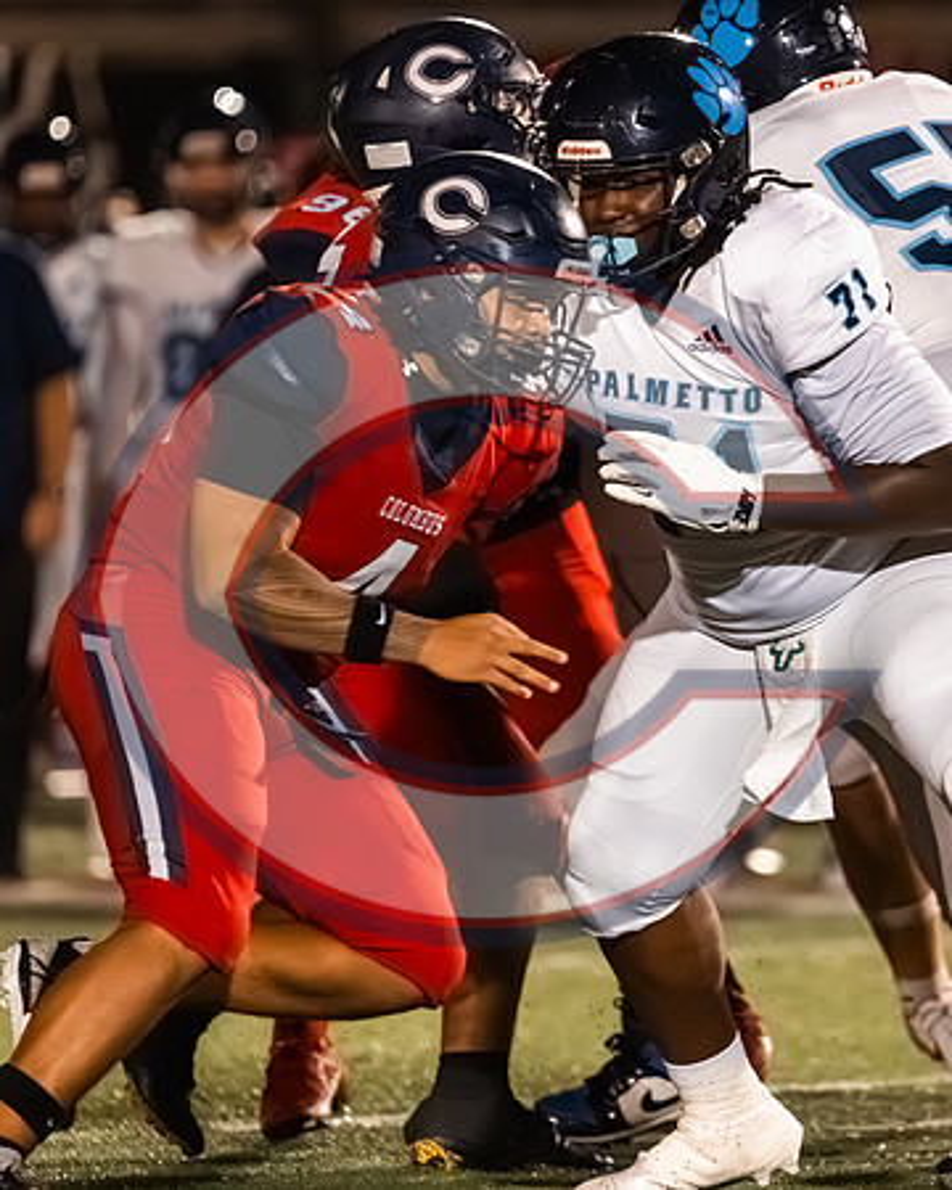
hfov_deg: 2.1
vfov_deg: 2.7
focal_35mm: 726
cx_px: 453
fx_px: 25555
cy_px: 423
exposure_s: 1/1600
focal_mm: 400
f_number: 4.5
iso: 10000
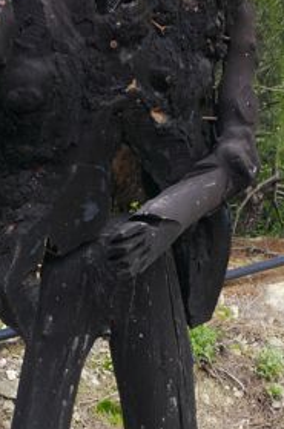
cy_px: 268
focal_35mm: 98
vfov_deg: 20.8
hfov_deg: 13.8
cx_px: 56
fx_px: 1164
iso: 400
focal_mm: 26
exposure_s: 1/30
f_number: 9
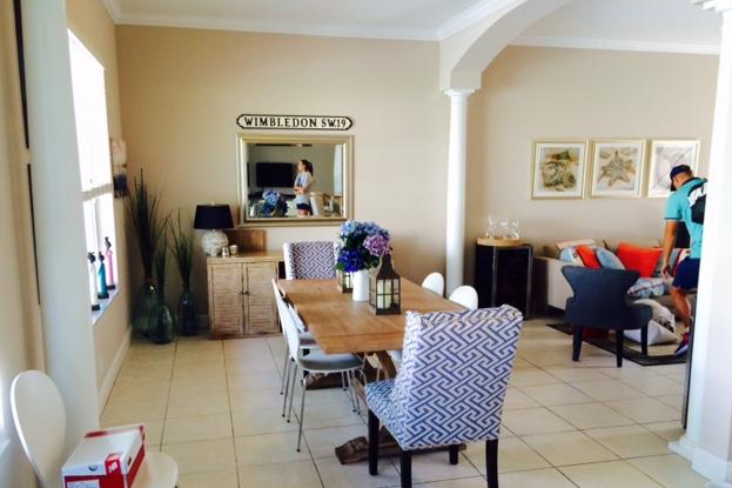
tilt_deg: -8.7
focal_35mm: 31
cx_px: 357
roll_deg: +0.0
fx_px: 630
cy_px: 275
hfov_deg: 60.3
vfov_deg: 42.2
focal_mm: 4.15
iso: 100
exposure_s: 1/30
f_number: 2.2
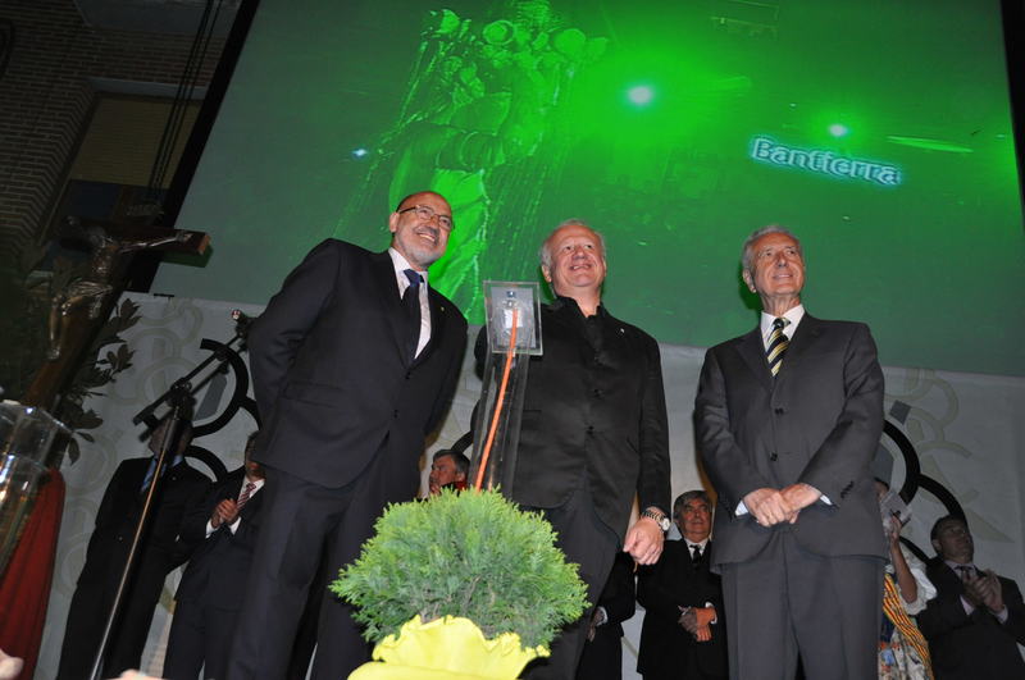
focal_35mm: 33
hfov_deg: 57.3
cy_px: 340
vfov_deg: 39.9
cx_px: 512
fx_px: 938
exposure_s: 1/60
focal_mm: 22
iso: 800
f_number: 3.8
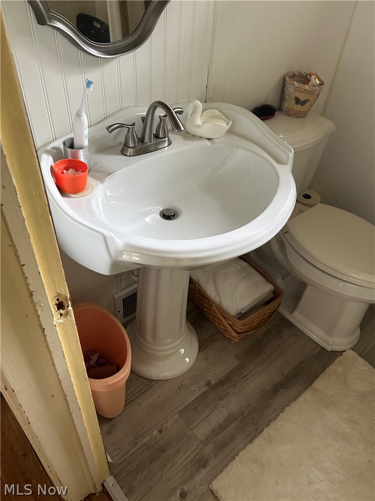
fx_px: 376
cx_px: 188
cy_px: 250
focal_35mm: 26
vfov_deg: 67.3
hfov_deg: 53.1
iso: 320
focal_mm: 5.7
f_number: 1.5
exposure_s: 1/60
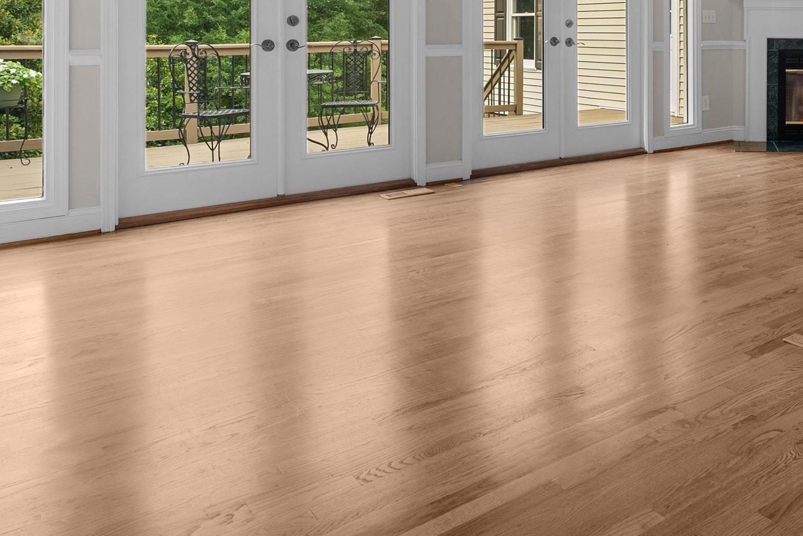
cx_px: 729
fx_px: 759
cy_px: 19
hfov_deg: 49.4
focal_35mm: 34
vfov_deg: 35.7
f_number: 8
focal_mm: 16
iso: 200
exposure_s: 1/10
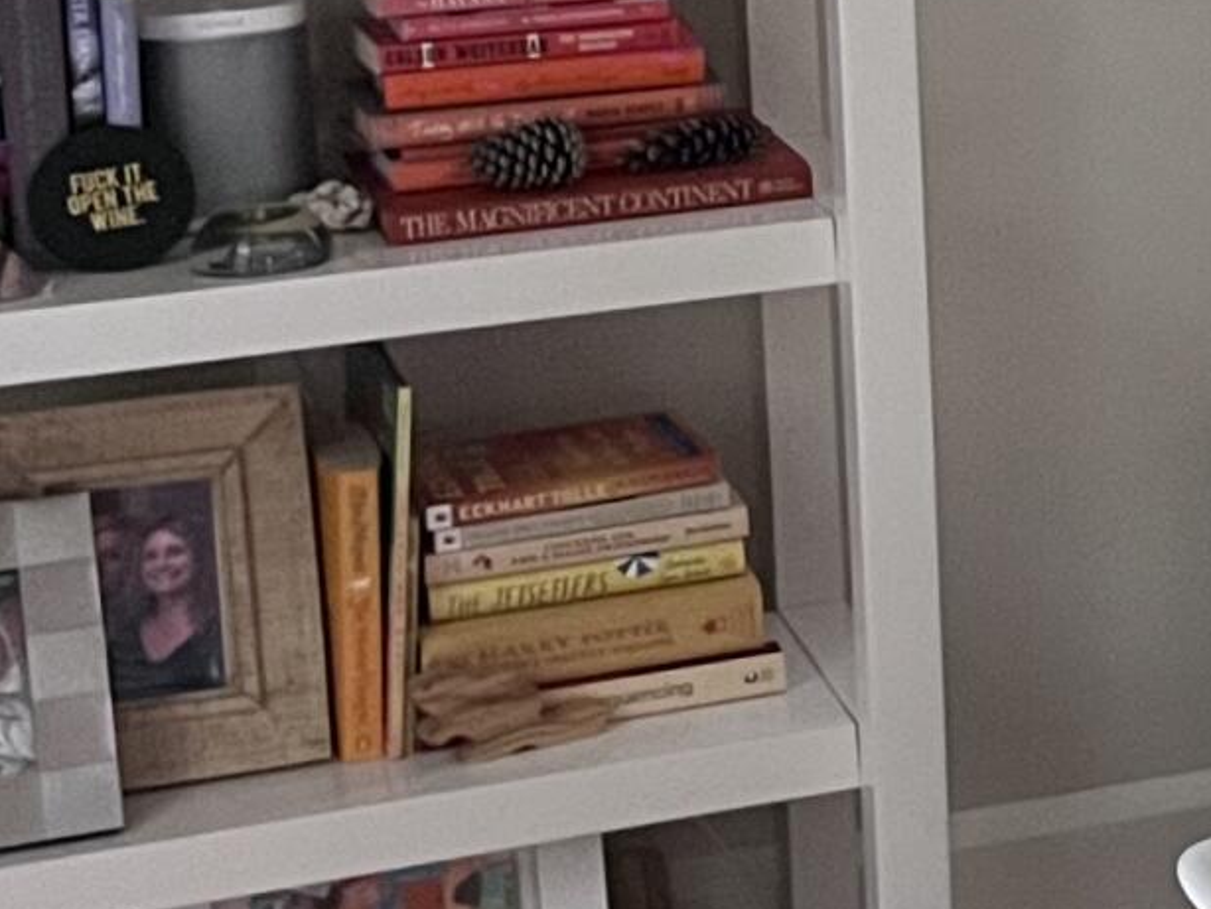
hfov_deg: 13.5
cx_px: 2325
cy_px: -18
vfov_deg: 11.6
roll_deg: +1.5
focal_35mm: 127
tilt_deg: -8.2
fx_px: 4445
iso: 500
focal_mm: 5.1
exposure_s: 1/47
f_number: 1.6
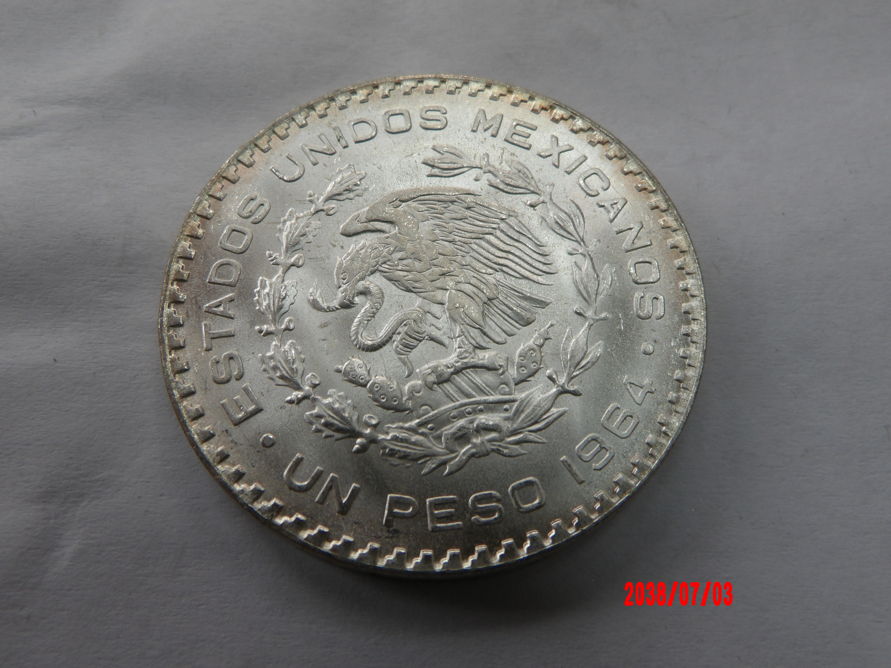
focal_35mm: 34
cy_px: 334
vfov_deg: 41.8
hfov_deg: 54.0
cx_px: 446
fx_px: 875
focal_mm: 6.2
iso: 100
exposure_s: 1/75
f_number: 4.5
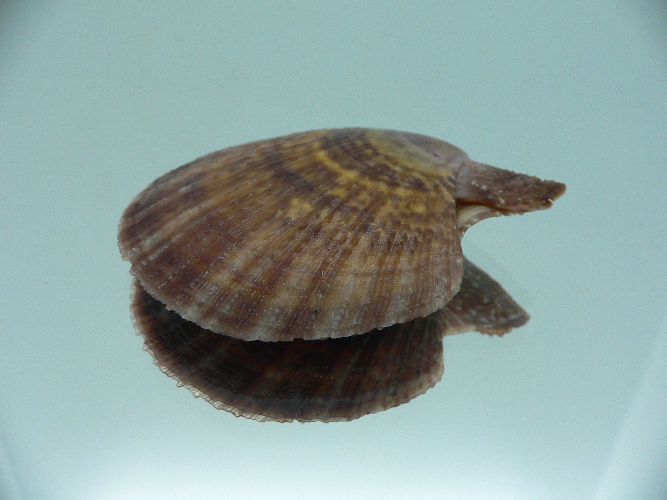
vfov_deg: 40.7
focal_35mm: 35
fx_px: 674
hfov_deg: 52.6
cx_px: 334
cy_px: 250
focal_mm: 4.6
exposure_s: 1/60
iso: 100
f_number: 2.8
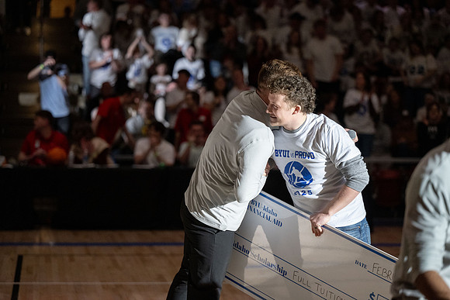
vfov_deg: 11.9
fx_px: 1438
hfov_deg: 17.8
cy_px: 150
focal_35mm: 115
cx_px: 225
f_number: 2.8
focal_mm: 115
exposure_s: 1/2500
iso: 4000
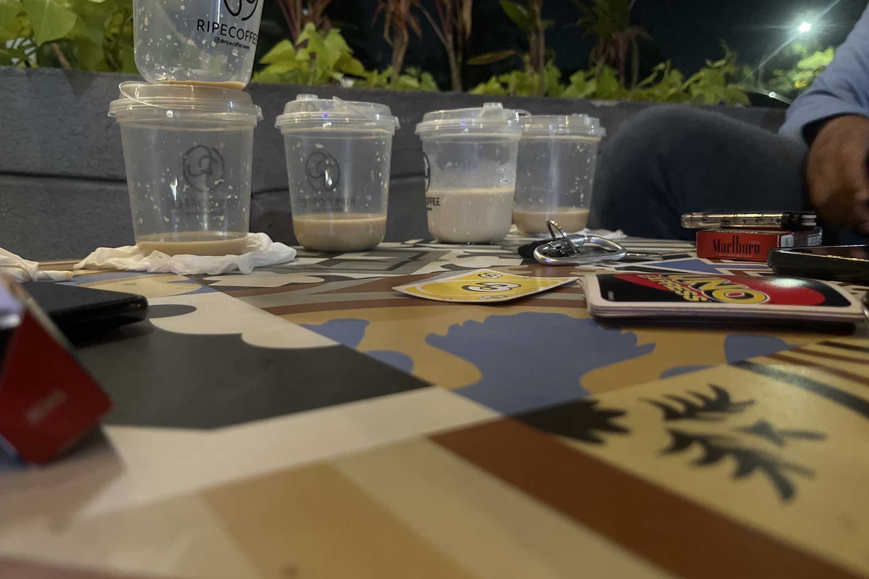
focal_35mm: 28
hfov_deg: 65.5
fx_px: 676
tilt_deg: -7.3
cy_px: 250
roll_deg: +0.6
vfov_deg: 46.3
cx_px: 422
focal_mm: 5.1
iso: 640
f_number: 1.6
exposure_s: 1/25
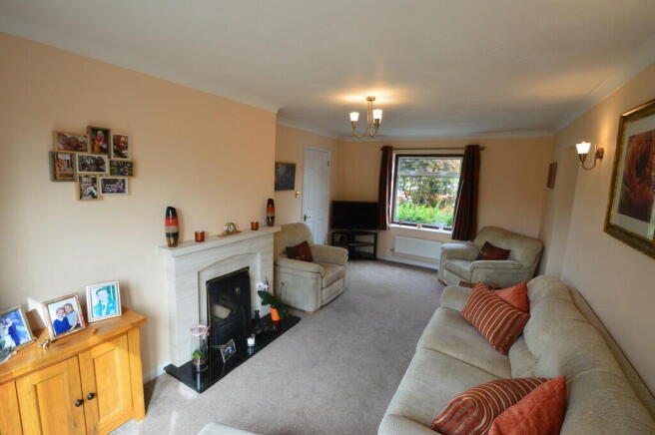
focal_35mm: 15
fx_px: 273
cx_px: 328
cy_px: 218
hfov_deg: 100.4
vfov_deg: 77.2
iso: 800
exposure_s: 1/60
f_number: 8
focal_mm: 10
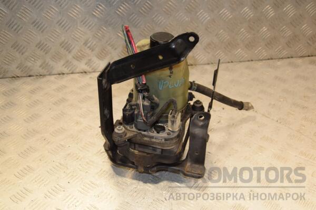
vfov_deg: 26.5
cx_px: 158
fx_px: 448
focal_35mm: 51
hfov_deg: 38.9
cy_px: 105
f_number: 6.3
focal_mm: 34
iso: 800
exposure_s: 1/200
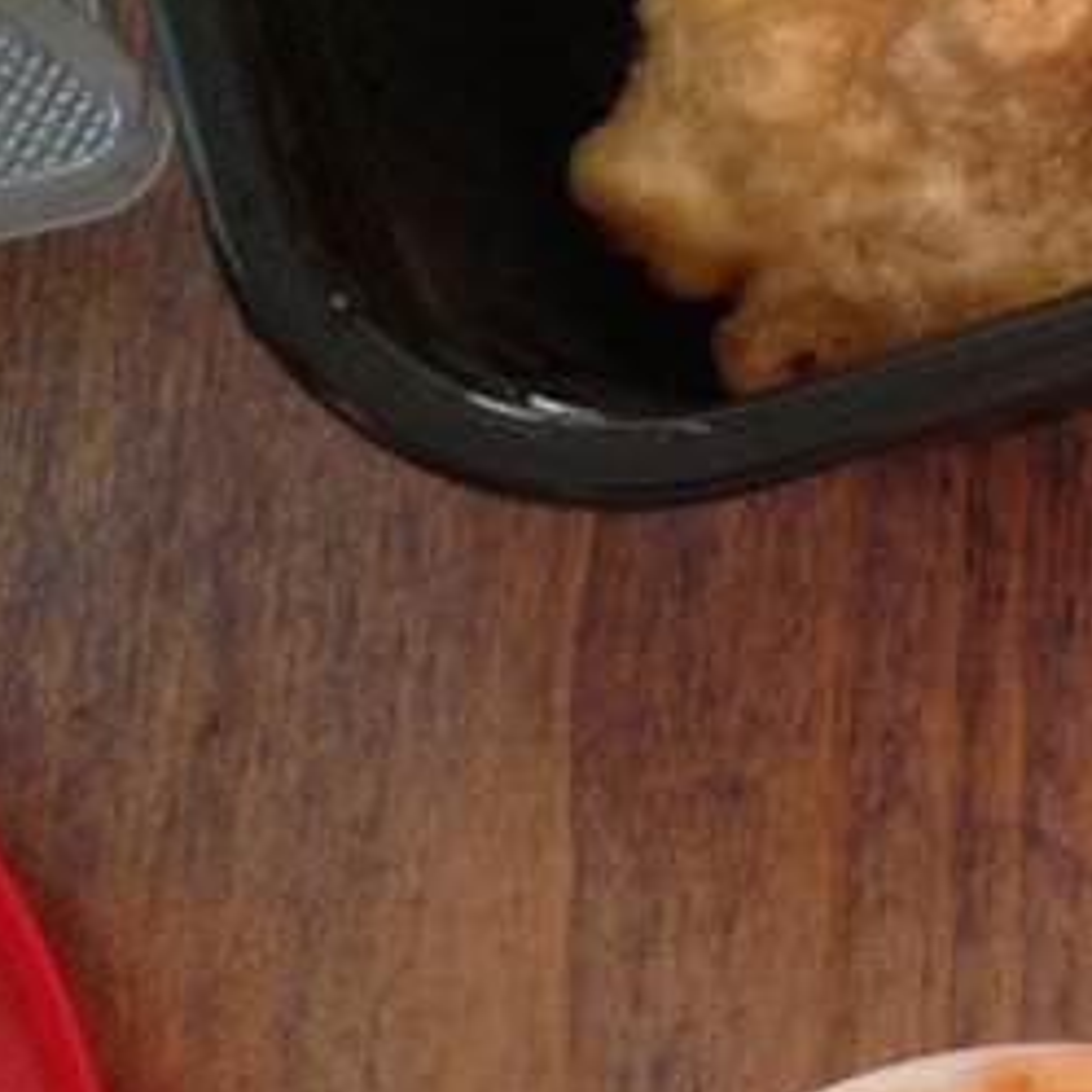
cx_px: 1798
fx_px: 4533
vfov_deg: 13.7
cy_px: 268
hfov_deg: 12.8
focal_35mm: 127
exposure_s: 1/20
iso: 200
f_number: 2.4
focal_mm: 4.28
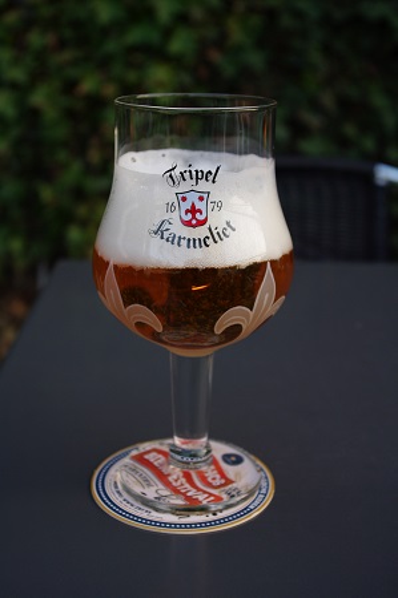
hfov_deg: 25.7
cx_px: 199
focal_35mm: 52
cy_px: 299
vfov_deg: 37.9
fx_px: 873
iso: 200
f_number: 4.5
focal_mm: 35
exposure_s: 1/45
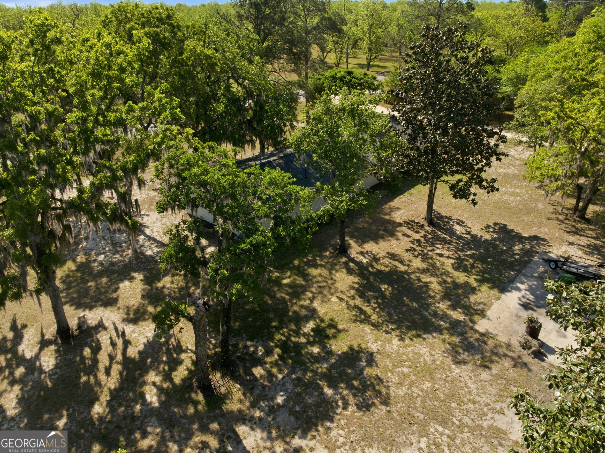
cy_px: 226
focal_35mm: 24
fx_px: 419
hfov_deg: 71.6
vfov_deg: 56.8
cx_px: 302
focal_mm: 12.3
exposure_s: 1/160
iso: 100
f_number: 11
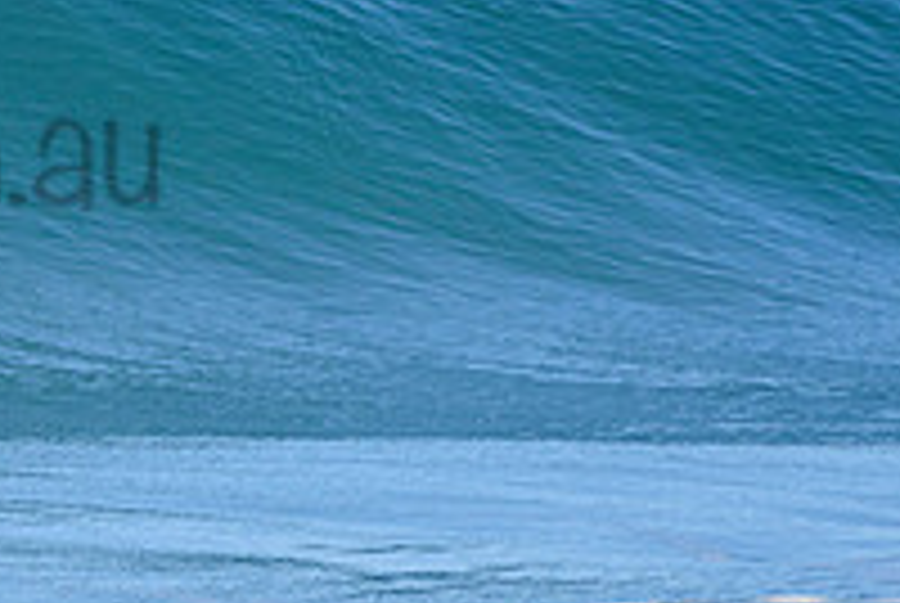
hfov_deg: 0.9
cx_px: -315
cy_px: 101
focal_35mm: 2174
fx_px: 54430
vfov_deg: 0.6
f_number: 5.6
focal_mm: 500
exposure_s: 1/2000
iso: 450
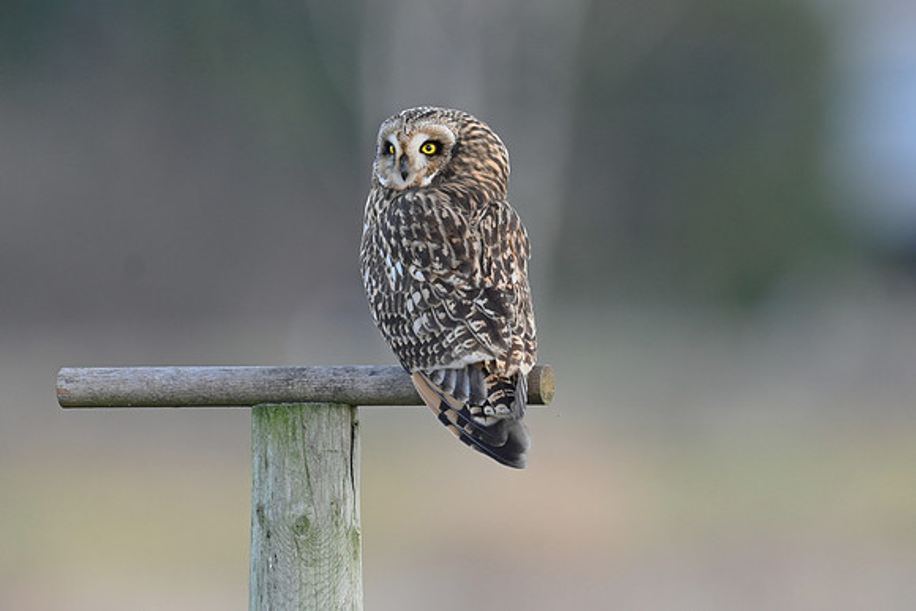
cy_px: 306
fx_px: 20359
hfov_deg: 2.6
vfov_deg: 1.7
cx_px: 458
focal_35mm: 800
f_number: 6.3
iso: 500
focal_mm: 800
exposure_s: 1/250
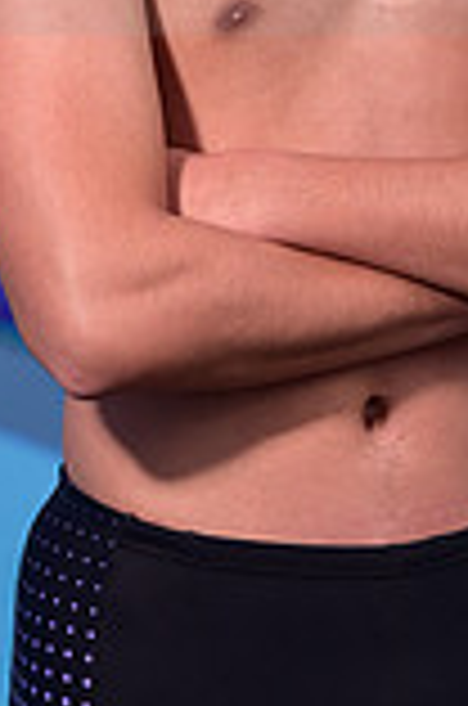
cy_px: -108
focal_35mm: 500
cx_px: 272
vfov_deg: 4.1
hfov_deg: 2.7
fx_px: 9793
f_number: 6.3
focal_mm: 135
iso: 80
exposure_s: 1/250
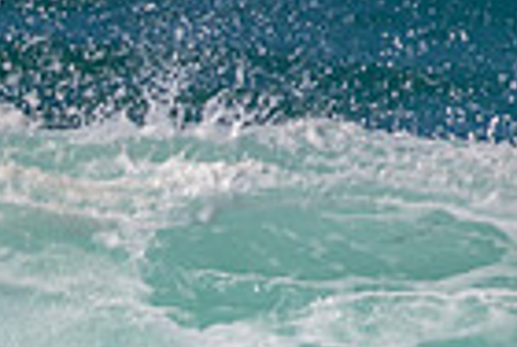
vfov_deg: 0.4
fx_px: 47651
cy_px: 711
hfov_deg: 0.6
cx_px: -26
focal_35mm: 3311
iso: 560
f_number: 11
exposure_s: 1/1600
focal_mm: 800
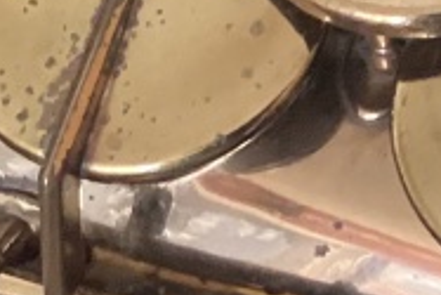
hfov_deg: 9.9
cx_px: 297
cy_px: 309
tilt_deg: -48.6
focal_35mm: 207
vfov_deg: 6.6
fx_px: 2538
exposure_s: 1/24
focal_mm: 3.3
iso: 640
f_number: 2.4
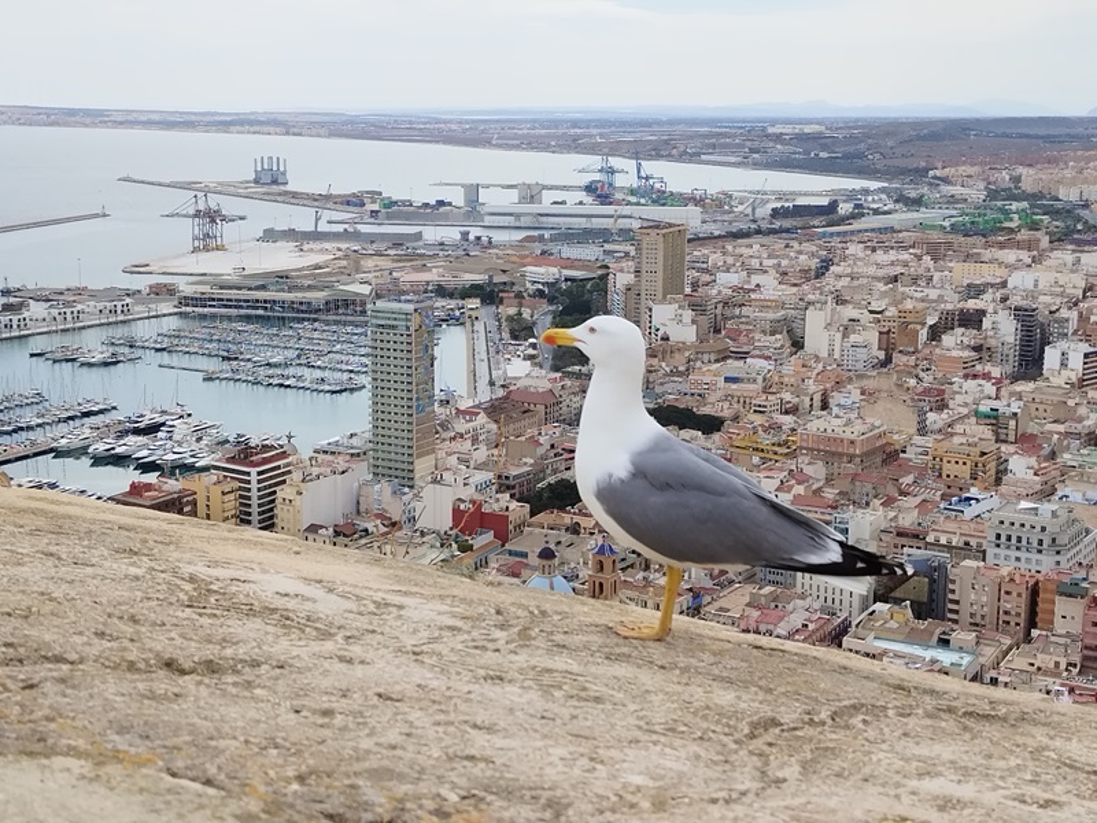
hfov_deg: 36.8
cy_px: 412
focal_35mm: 52
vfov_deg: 28.0
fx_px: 1648
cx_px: 548
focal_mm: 6.24
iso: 100
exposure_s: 1/983
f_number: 1.9
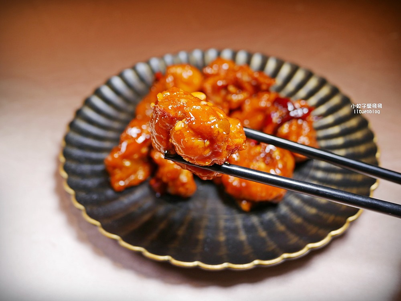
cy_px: 150
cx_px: 200
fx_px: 325
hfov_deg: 63.4
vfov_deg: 49.8
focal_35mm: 28
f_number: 2.5
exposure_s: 1/200
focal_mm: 14
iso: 200
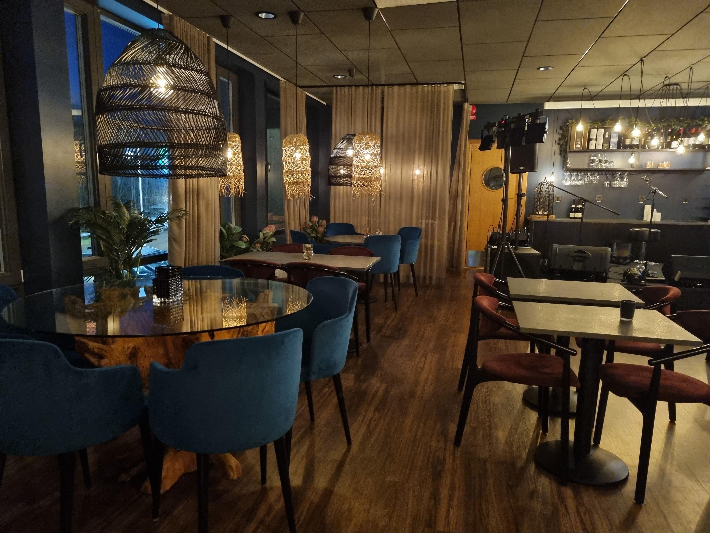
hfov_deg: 67.3
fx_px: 533
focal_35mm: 26
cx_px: 355
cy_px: 266
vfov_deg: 53.1
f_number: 1.8
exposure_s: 1/13
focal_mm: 5.4
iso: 1600
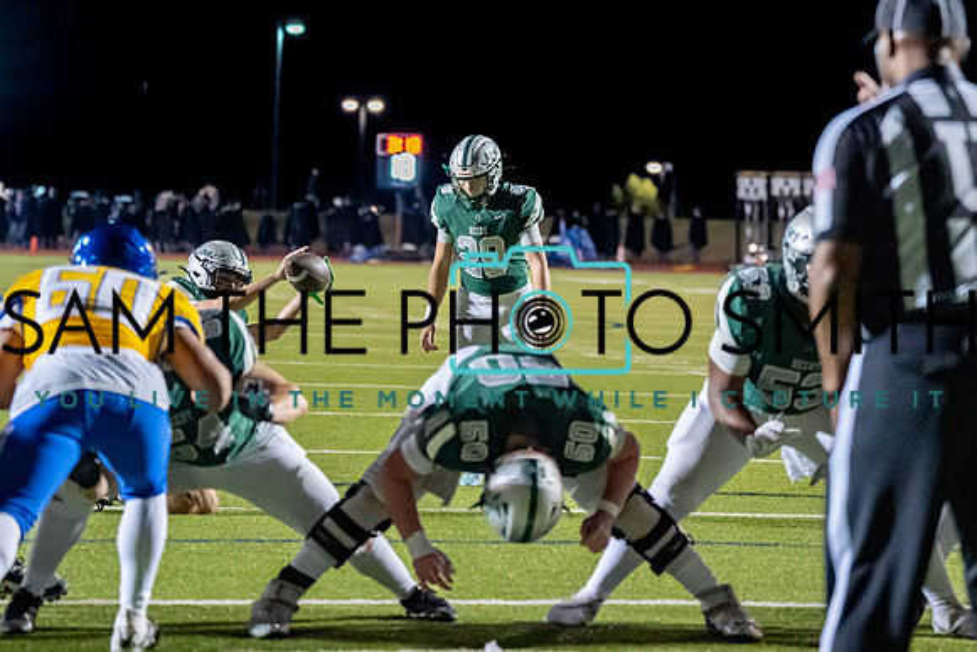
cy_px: 179
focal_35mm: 163
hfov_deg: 12.6
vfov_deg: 8.4
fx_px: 4437
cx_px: 536
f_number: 2.8
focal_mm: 105
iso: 10000
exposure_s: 1/1000
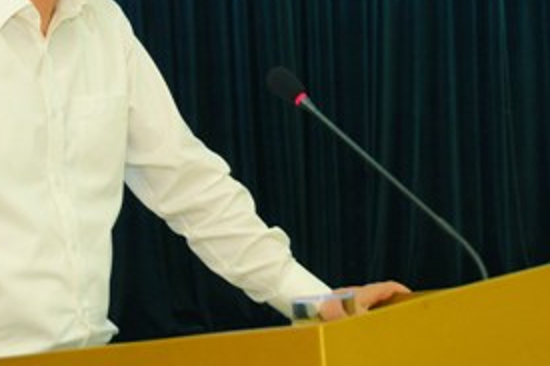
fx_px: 2504
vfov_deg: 8.3
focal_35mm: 164
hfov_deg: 12.5
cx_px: 258
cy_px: 2
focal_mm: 50
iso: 1000
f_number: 6.3
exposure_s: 1/60
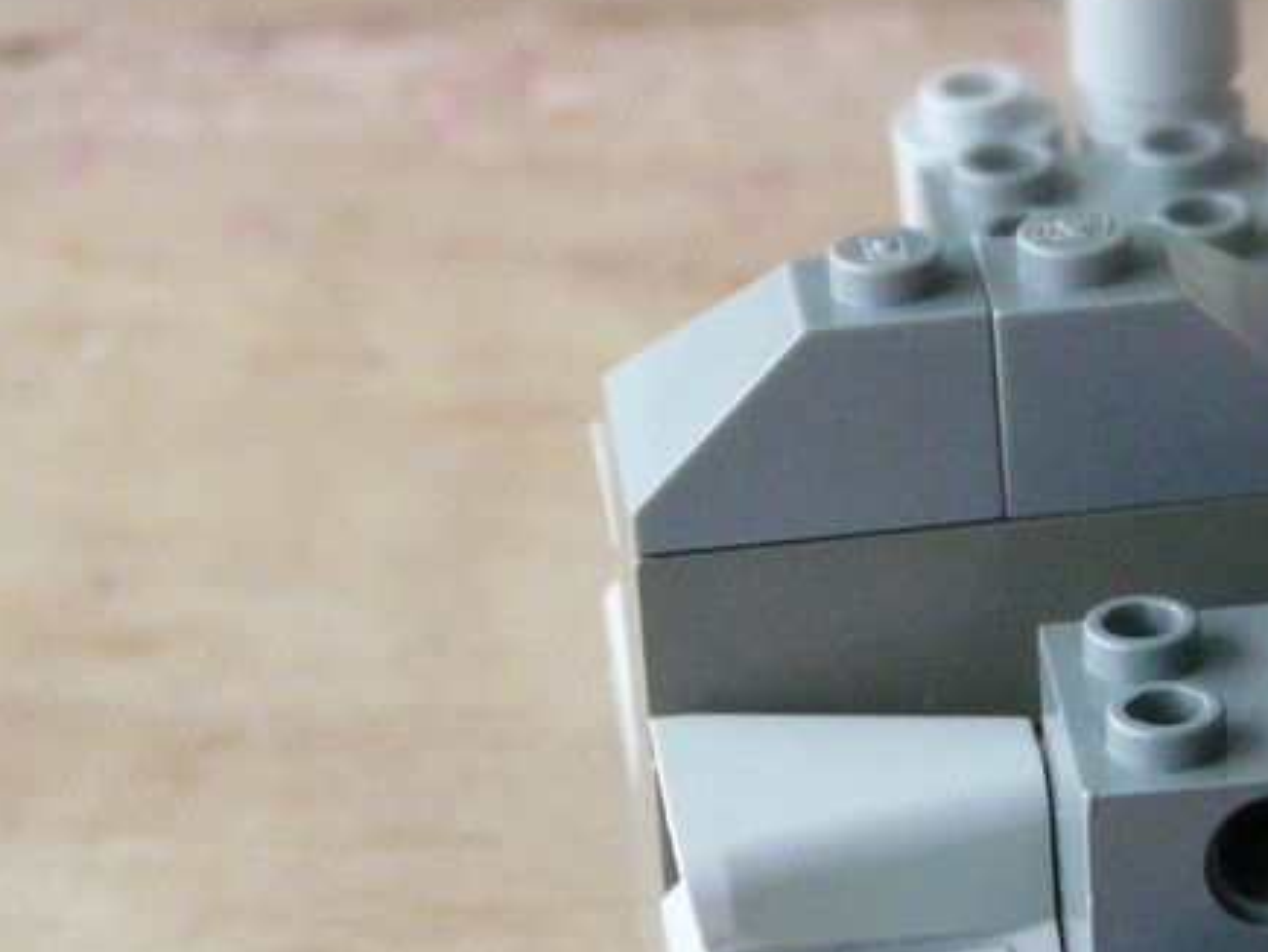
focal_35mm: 261
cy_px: 661
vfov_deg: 5.7
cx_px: 836
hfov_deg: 7.6
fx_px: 9566
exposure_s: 1/20
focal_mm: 20.6
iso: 800
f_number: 3.6
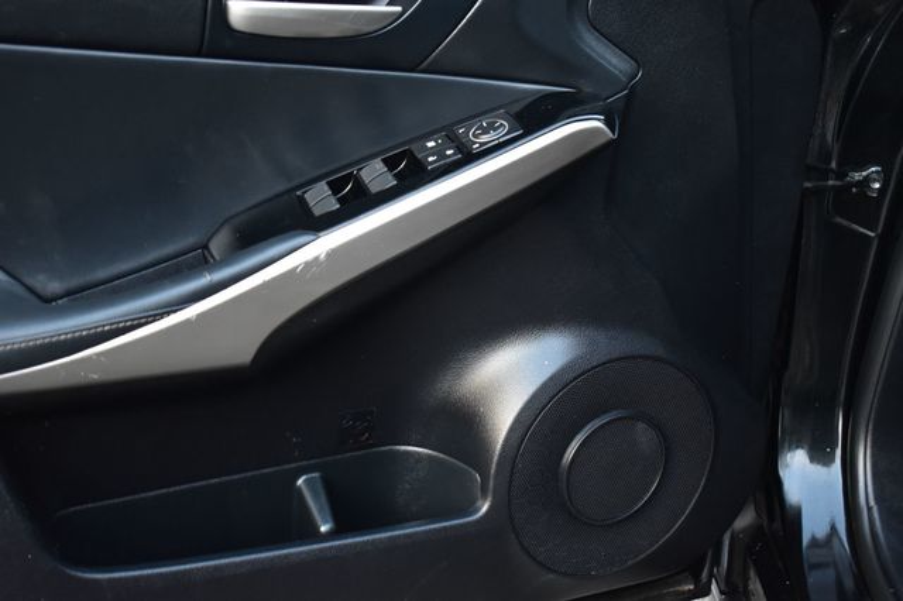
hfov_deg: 37.9
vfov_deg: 25.7
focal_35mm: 52
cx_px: 452
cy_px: 300
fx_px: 1316
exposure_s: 1/13
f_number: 4.5
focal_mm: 35
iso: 1600
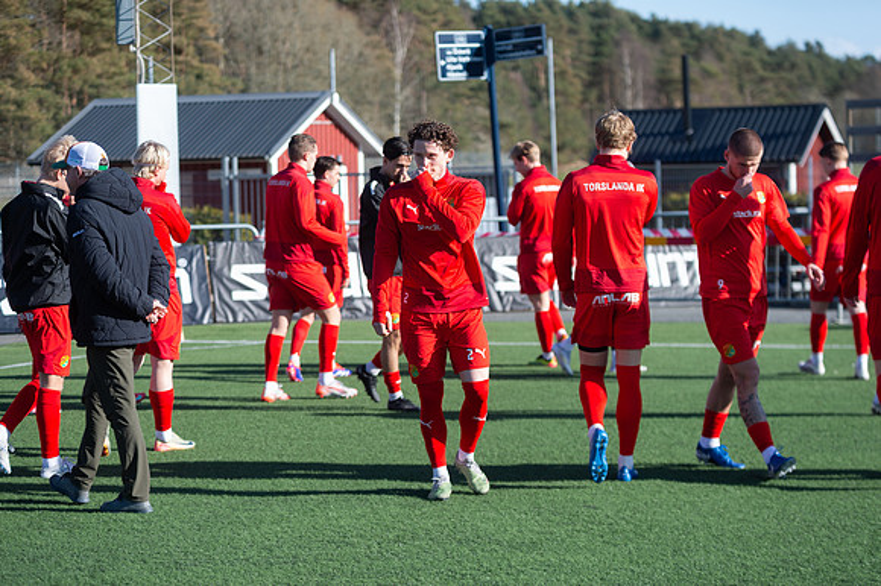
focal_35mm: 95
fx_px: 2323
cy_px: 293
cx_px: 440
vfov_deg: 14.4
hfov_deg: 21.5
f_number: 3.5
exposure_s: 1/1000
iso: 125
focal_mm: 95
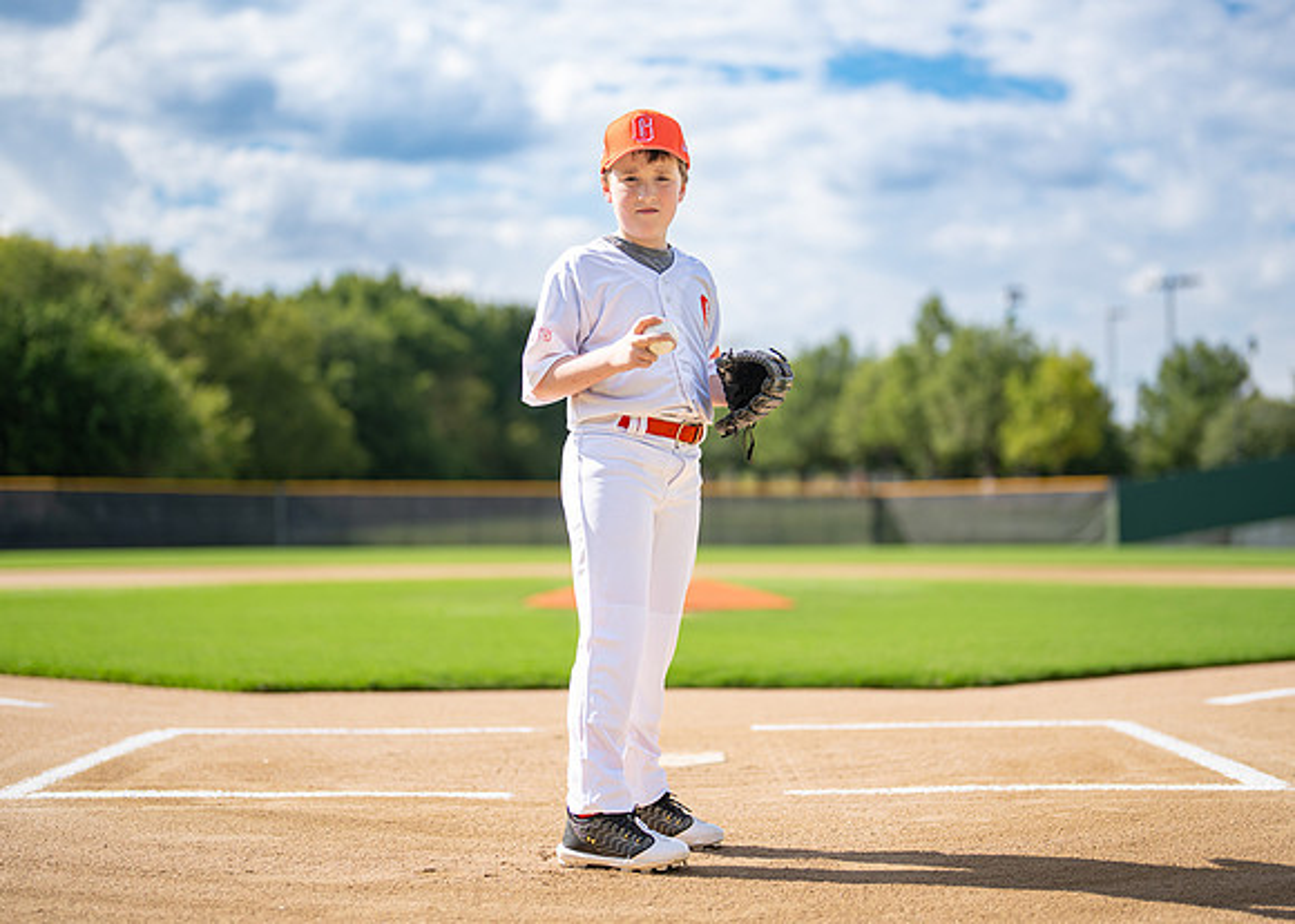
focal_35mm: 60
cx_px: 697
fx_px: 2211
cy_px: 425
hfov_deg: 32.6
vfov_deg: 23.6
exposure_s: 1/6400
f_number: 1.2
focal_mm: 50
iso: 100
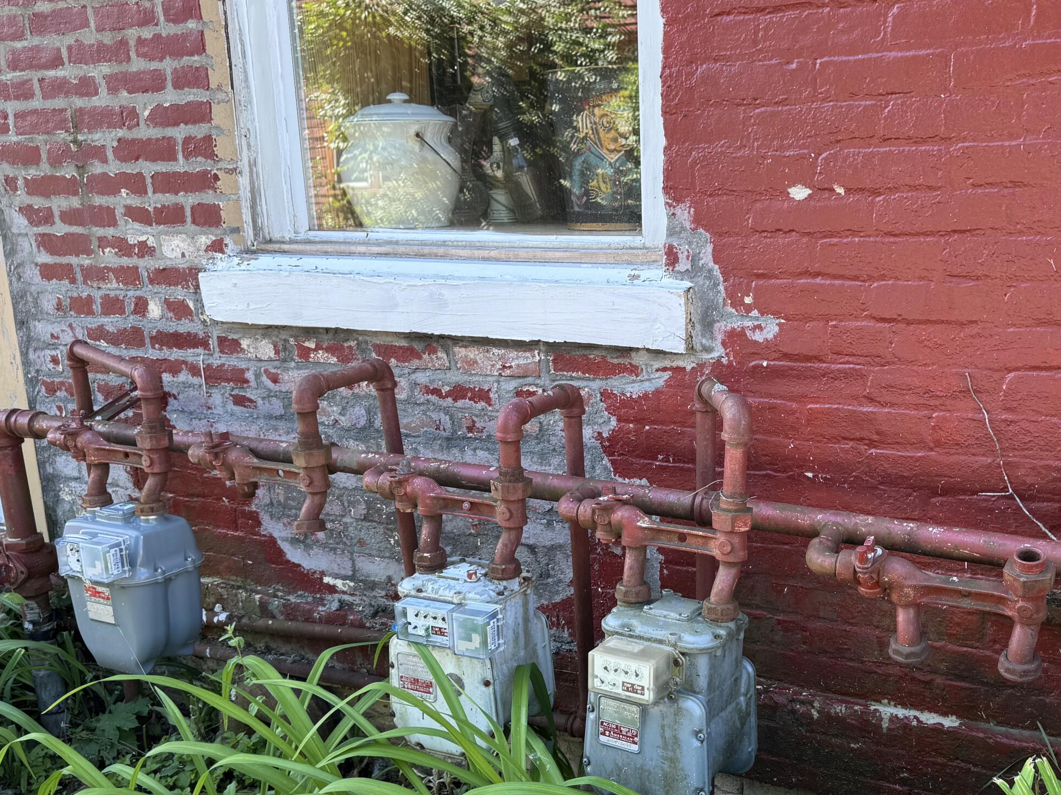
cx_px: 664
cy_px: 513
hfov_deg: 49.7
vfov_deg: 38.3
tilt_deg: -16.3
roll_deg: +1.8
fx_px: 1134
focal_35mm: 37
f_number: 1.78
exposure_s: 1/189
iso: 64
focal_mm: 6.76
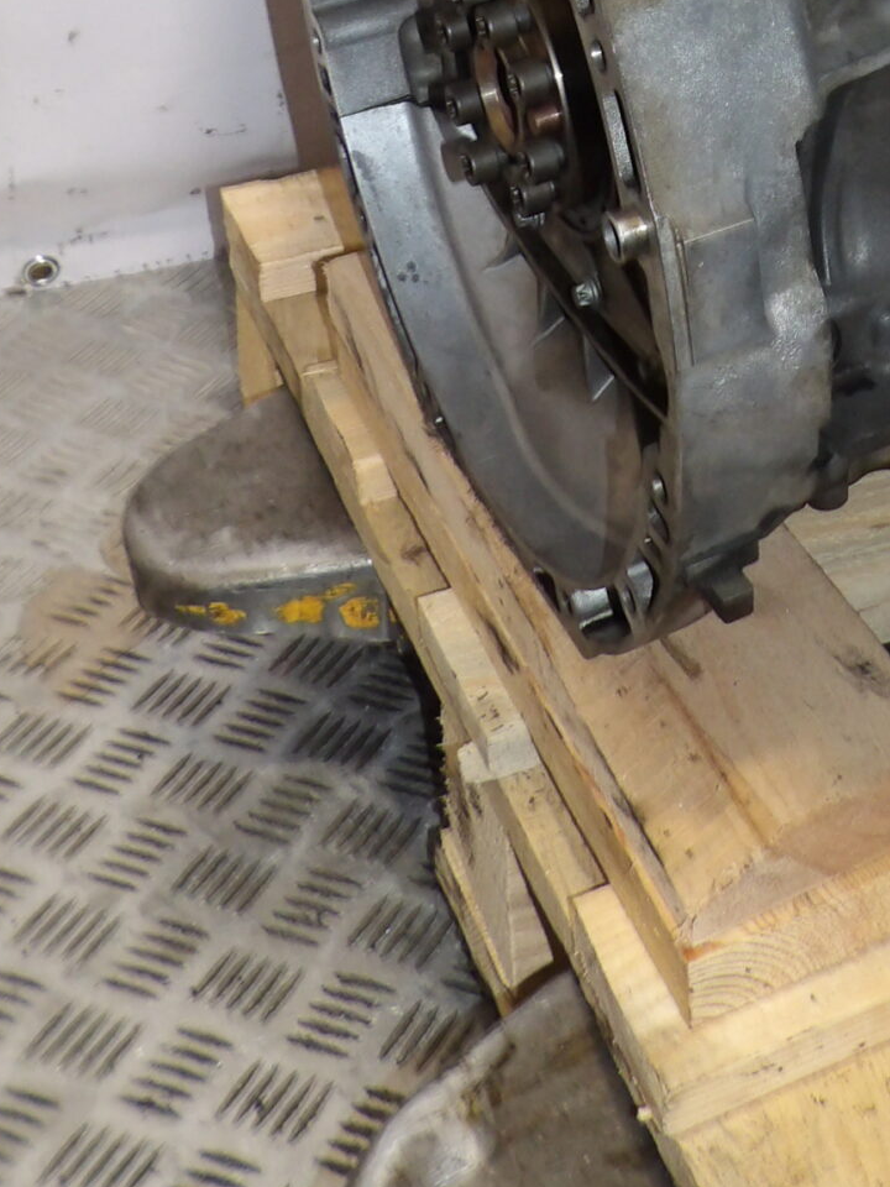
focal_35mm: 64
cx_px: 1049
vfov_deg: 26.2
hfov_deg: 21.4
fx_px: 2194
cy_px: -323
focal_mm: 4.3
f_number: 3.2
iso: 200
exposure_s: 1/60
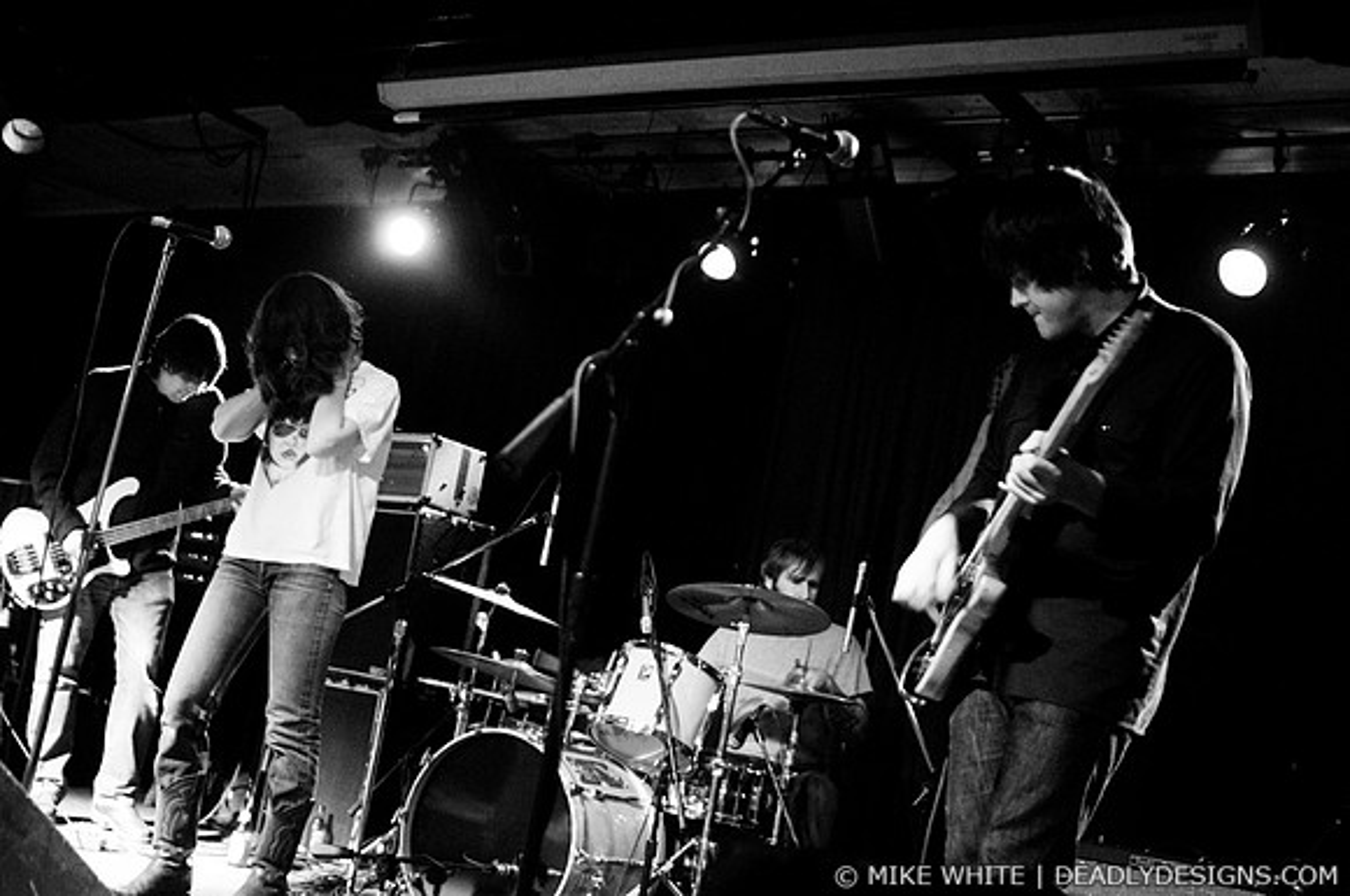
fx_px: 1685
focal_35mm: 45
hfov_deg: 43.7
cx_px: 675
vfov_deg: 29.8
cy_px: 448
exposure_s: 1/40
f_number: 1.6
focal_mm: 30
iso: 1000
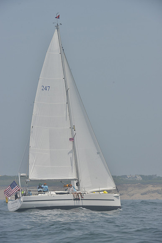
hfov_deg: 6.9
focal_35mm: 200
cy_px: 122
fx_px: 1349
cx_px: 81
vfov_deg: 10.3
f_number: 10
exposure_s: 1/1000
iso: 280
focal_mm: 200
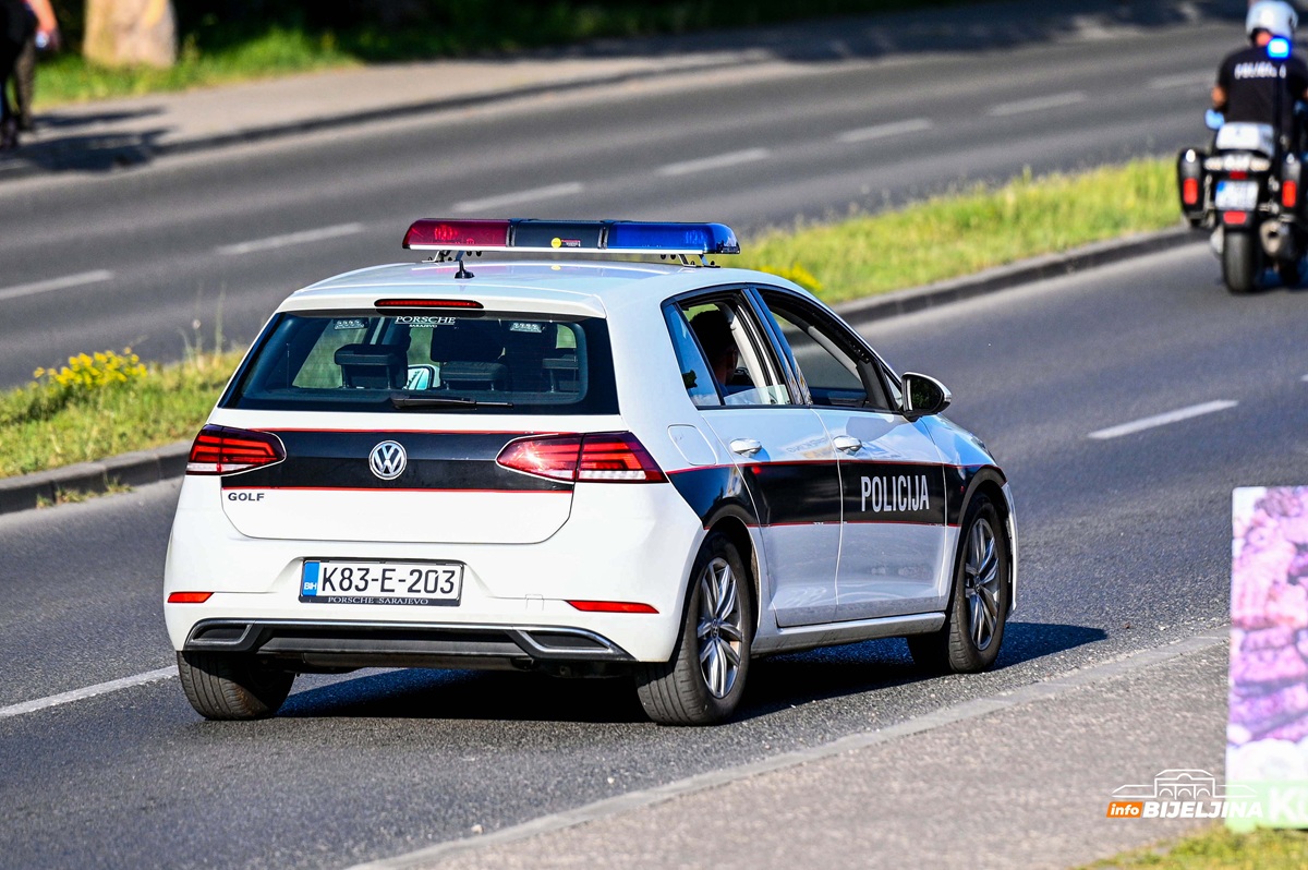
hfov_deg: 10.3
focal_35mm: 200
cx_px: 654
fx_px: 7261
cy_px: 435
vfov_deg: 6.9
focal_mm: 200
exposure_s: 1/5000
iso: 500
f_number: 2.8
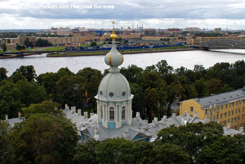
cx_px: 122
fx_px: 286
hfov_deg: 46.4
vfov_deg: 32.0
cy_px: 82
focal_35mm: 42
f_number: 6.3
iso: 100
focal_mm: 28
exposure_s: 1/80
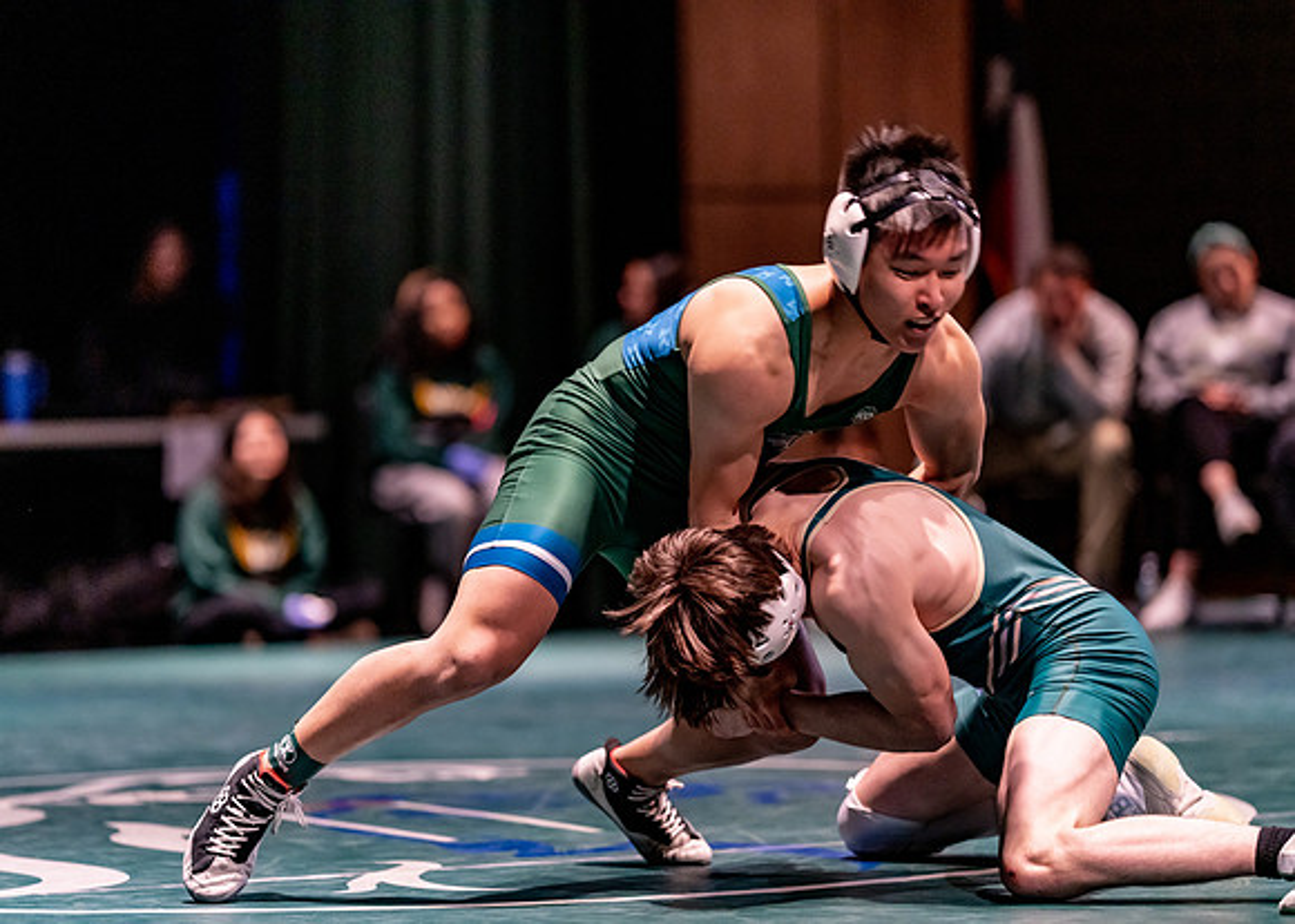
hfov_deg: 14.2
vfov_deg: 10.2
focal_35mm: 141
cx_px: 648
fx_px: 5202
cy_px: 462
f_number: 1.8
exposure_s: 1/640
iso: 2000
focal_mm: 135
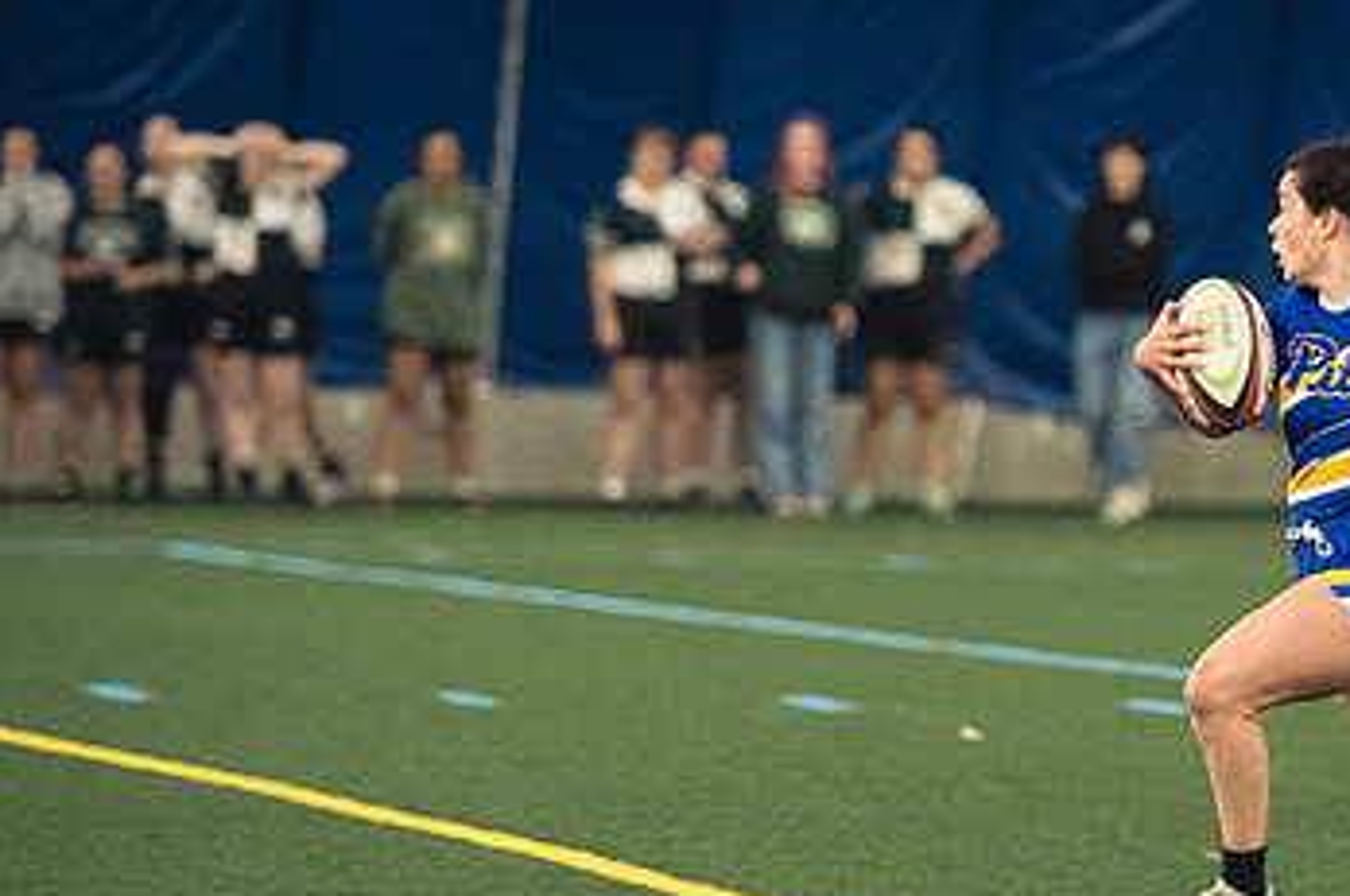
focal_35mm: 412
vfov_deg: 3.3
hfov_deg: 5.0
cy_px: 745
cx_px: 1059
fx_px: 15428
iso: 9000
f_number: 2.8
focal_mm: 165
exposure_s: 1/500
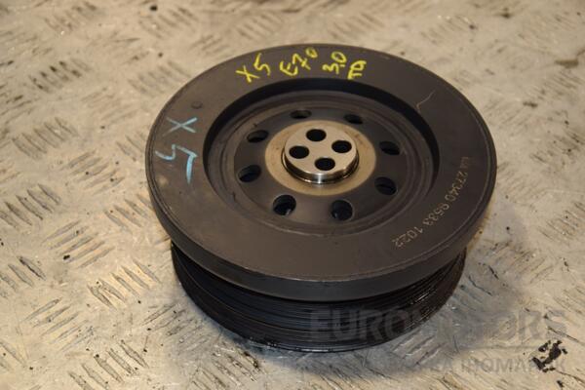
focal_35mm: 99
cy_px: 195
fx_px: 1609
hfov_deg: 20.6
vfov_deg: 13.8
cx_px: 292
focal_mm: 66
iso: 800
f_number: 6.3
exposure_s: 1/200
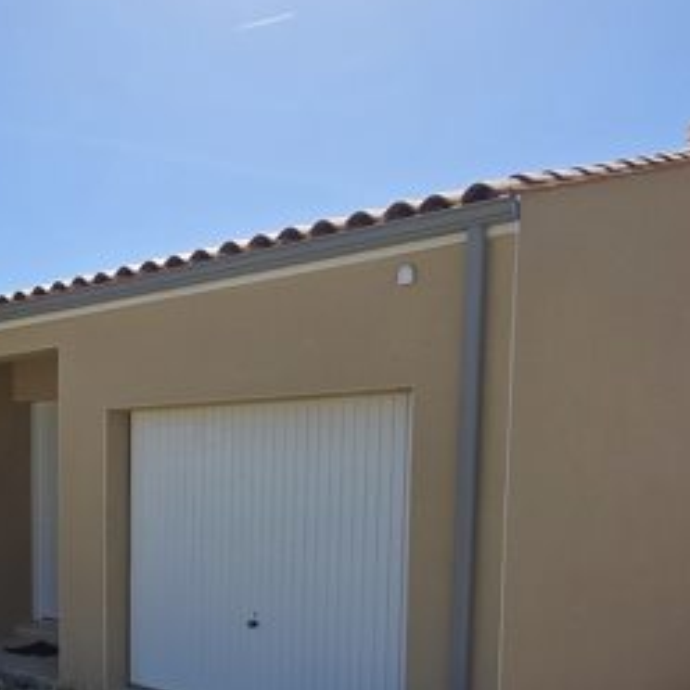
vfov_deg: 42.9
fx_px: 834
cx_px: 164
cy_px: 551
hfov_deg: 43.3
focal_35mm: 37
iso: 50
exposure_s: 1/2572
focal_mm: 2.2
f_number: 2.2
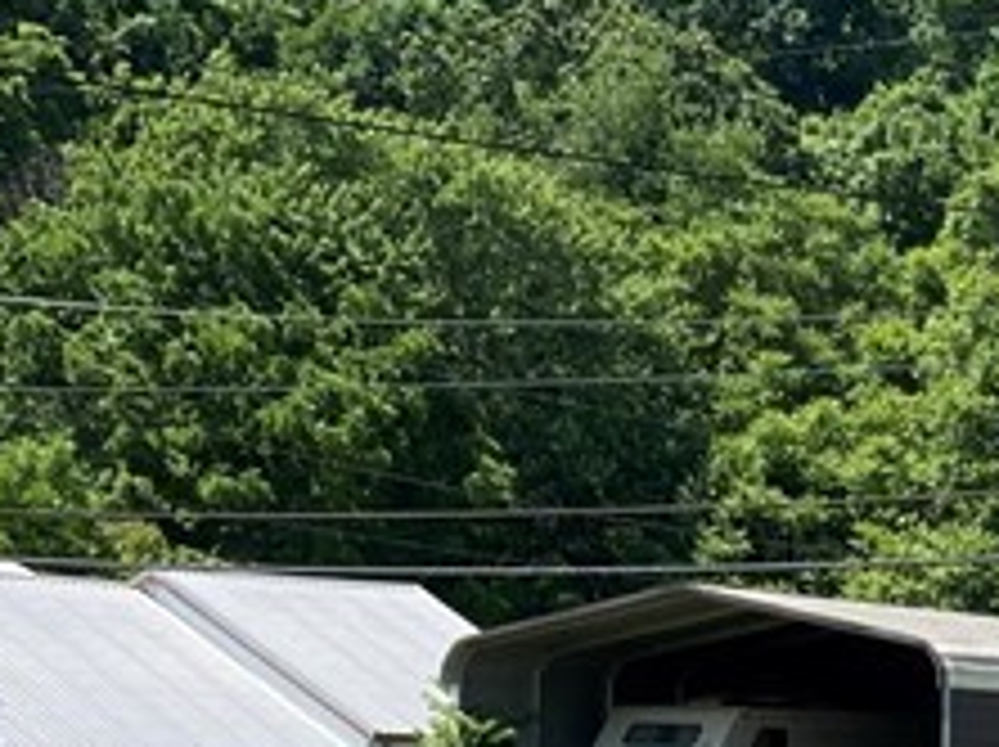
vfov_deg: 11.9
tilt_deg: -1.8
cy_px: 994
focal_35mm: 120
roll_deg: -1.3
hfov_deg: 15.1
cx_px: 1562
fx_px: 3459
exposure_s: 1/1754
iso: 32
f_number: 1.8
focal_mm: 4.25
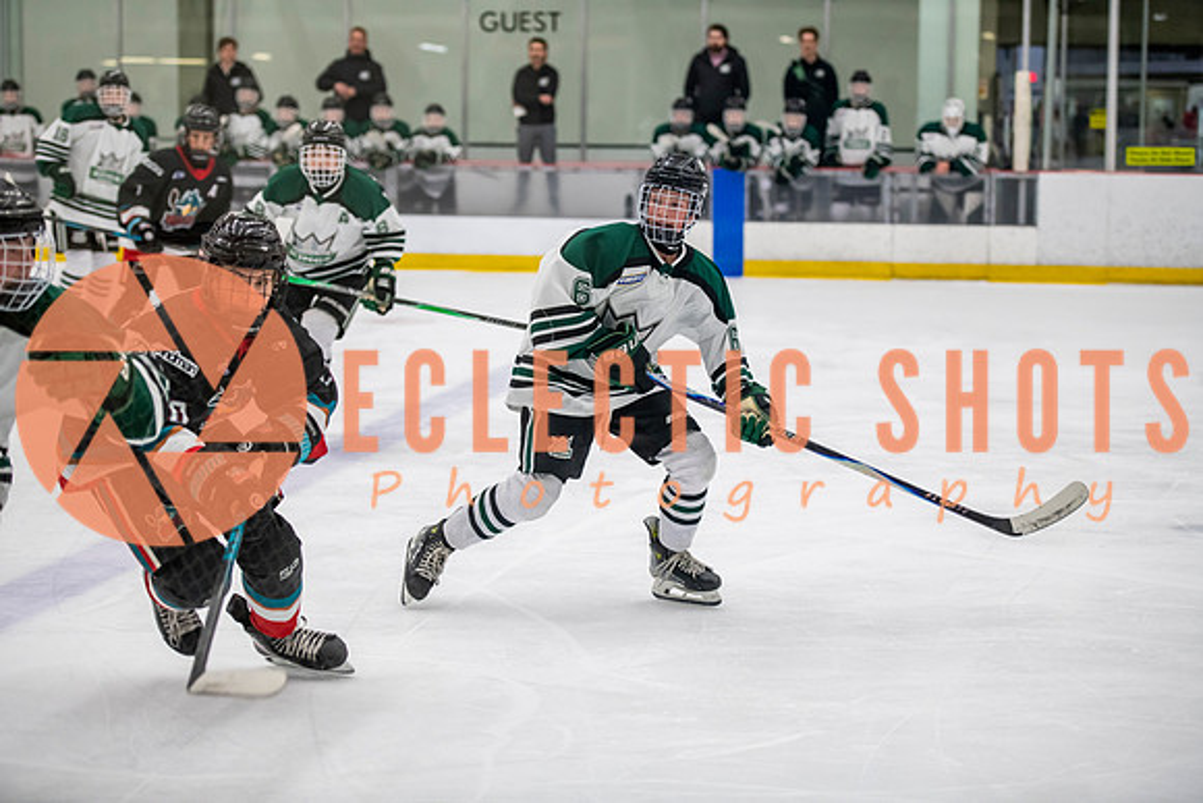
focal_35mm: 85
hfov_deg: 23.9
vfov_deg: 16.1
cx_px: 602
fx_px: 2841
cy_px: 402
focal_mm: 85
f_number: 3.2
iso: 2000
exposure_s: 1/640
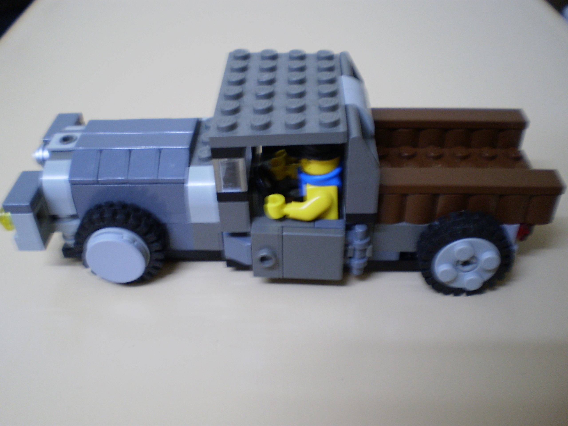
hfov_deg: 51.4
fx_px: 591
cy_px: 213
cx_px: 284
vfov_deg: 39.7
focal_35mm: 36
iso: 125
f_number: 3.1
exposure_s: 1/4
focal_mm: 6.3
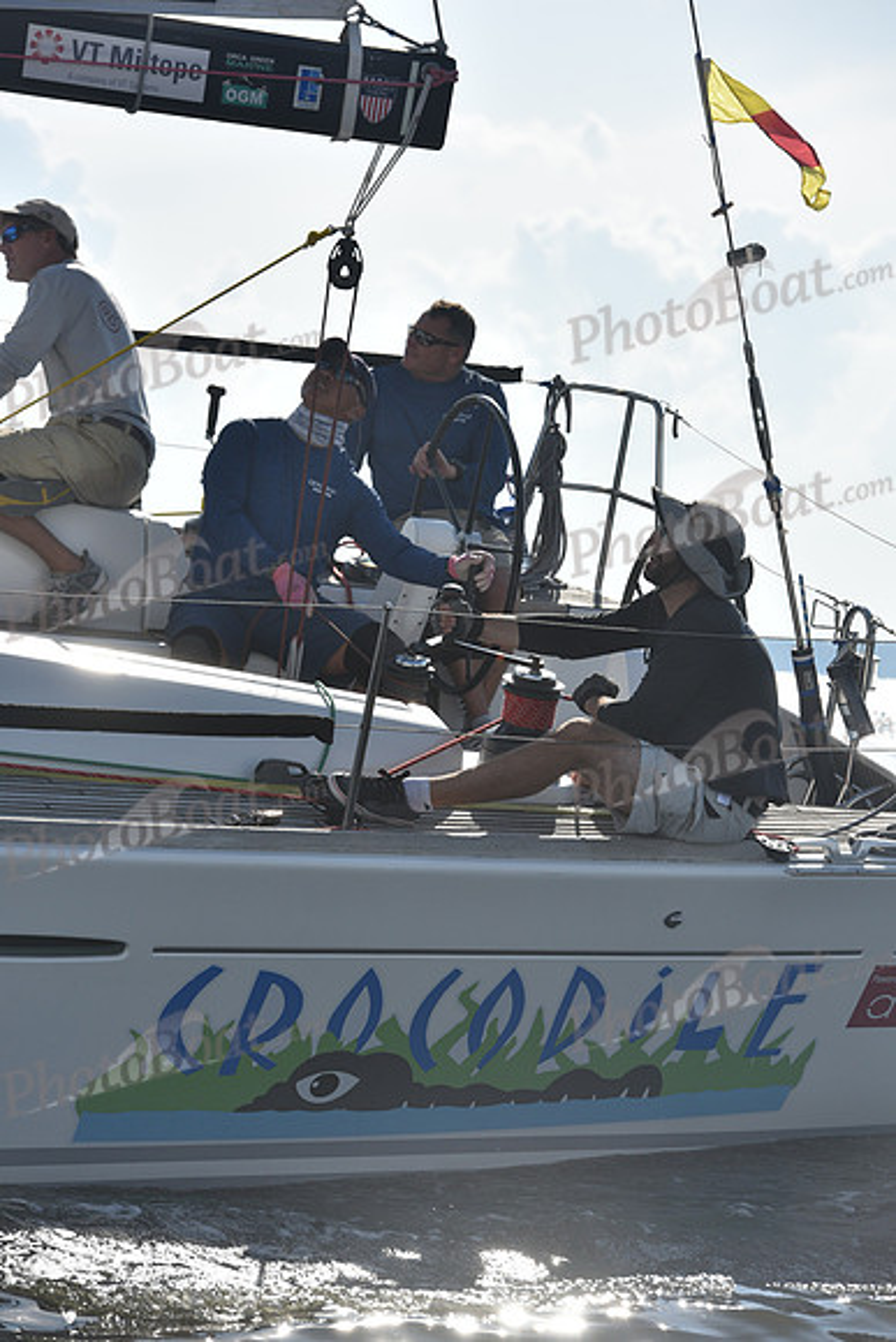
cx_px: 448
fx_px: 5969
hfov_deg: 8.6
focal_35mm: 160
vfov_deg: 12.8
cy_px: 671
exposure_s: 1/1250
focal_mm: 160
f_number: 8
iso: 250
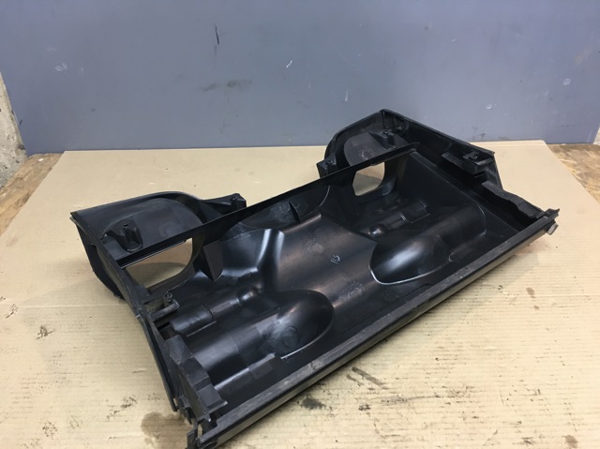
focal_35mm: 29
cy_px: 224
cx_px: 300
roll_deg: -0.2
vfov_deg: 48.2
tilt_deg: -33.5
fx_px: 502
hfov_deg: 61.7
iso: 100
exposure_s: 1/33
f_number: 2.2
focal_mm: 4.15
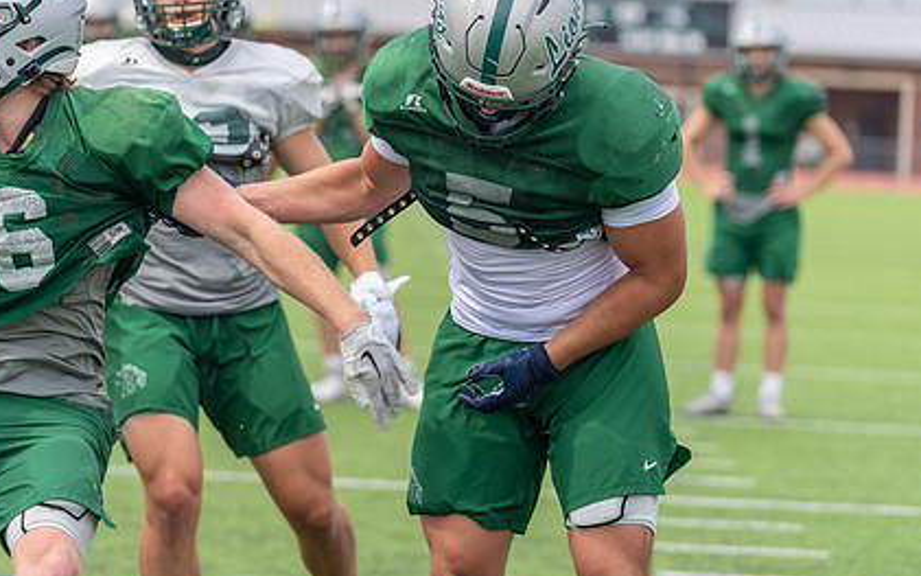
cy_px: 262
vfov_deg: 7.1
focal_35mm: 184
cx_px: 328
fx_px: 4618
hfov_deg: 11.4
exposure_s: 1/1250
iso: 160
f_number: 3.5
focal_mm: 131
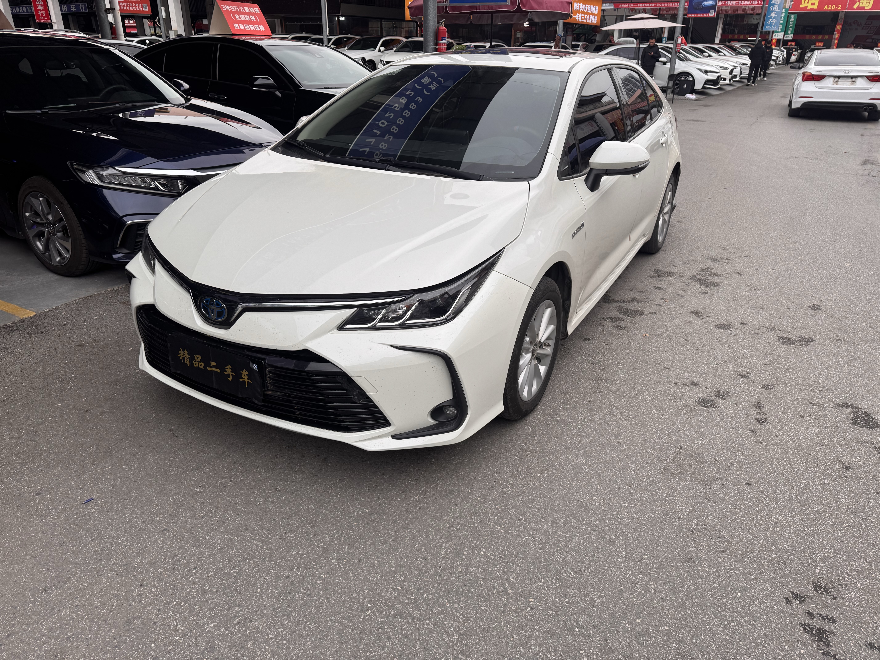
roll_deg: -0.7
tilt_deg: -24.7
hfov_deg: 71.6
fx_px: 610
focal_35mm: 24
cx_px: 440
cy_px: 330
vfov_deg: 56.8
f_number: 1.78
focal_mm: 6.76
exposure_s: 1/454
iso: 80
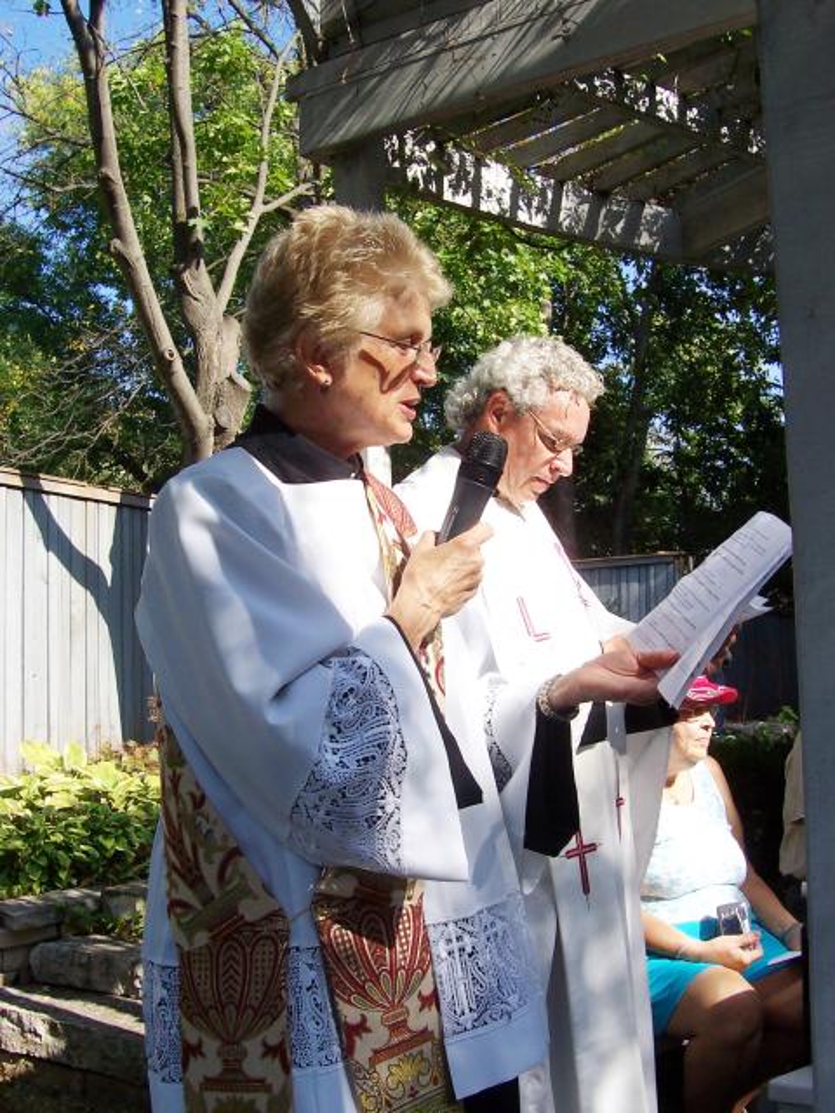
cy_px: 556
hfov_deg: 38.7
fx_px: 1190
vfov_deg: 50.1
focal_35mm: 37
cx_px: 418
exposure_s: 1/250
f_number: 5.6
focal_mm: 5.6
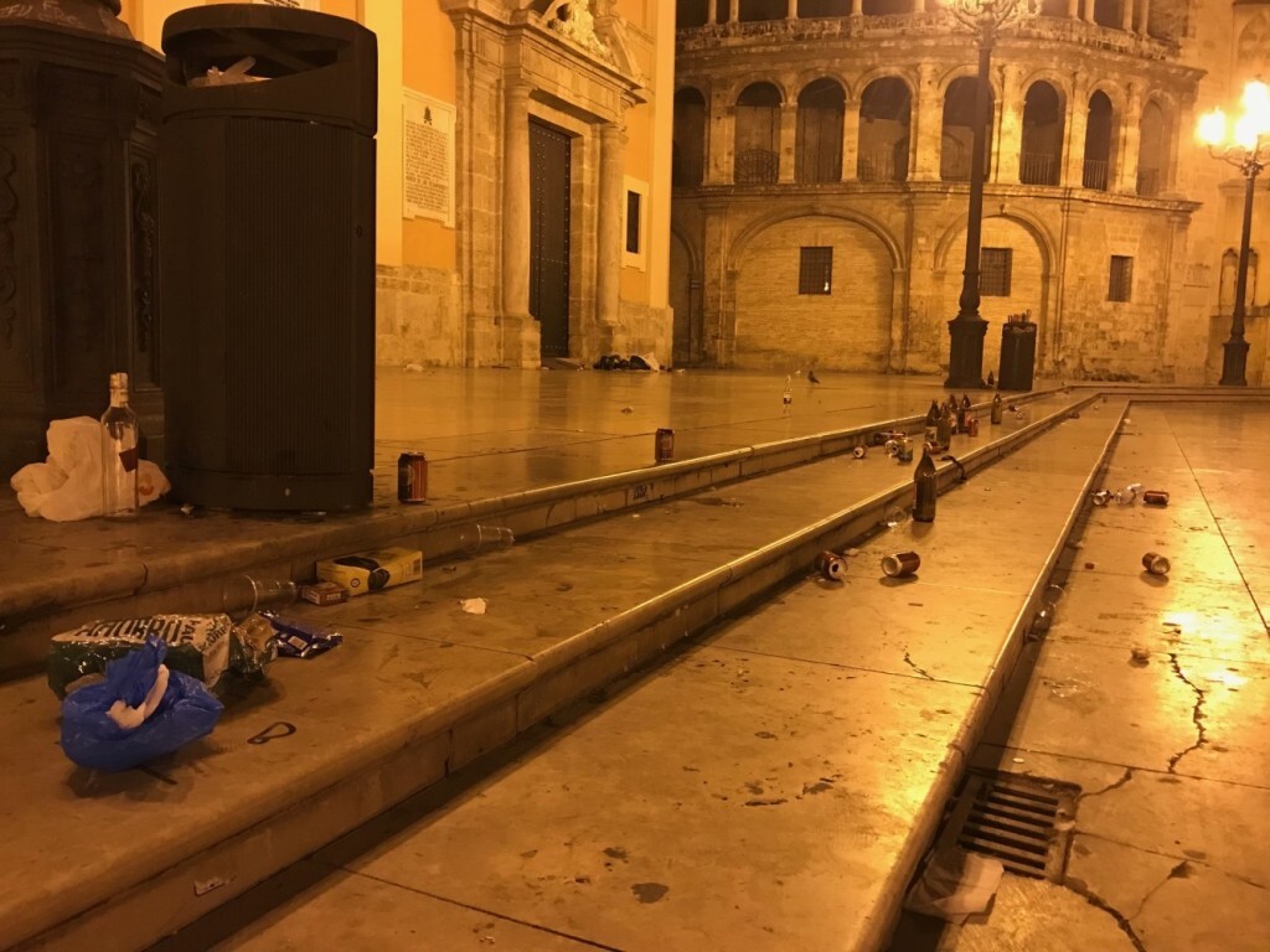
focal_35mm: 28
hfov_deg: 63.4
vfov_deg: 49.7
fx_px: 1027
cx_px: 635
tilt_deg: -5.3
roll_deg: -1.5
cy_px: 476
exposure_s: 1/13
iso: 100
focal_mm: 3.99
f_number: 1.8
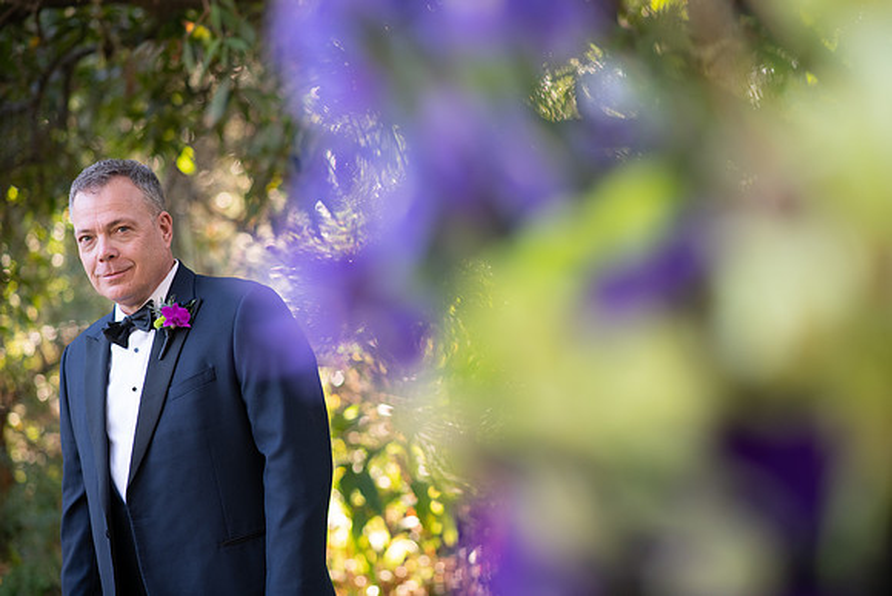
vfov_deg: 16.1
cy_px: 298
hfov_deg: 23.9
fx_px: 2107
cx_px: 446
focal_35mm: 85
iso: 500
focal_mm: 85
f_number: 2.2
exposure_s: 1/400
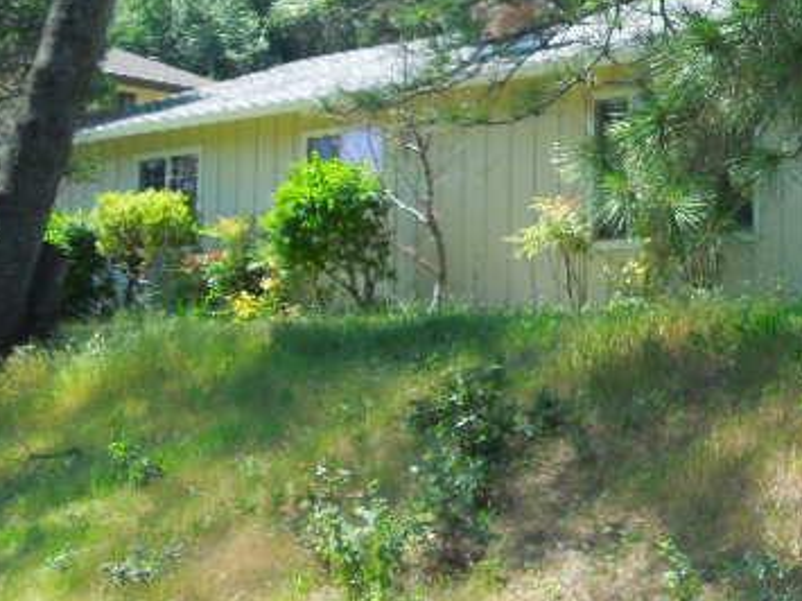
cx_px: 886
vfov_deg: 14.6
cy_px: 172
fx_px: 2339
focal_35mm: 101
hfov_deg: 18.7
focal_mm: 6.3
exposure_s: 1/250
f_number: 3.7
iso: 100
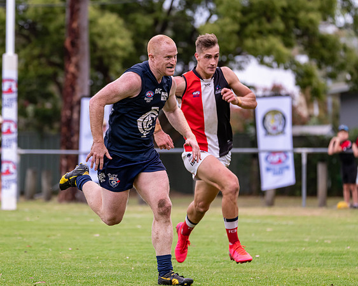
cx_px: 145
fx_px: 3482
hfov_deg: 5.9
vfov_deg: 4.7
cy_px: 144
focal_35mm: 329
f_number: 6.3
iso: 1250
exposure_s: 1/1000
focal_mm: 280
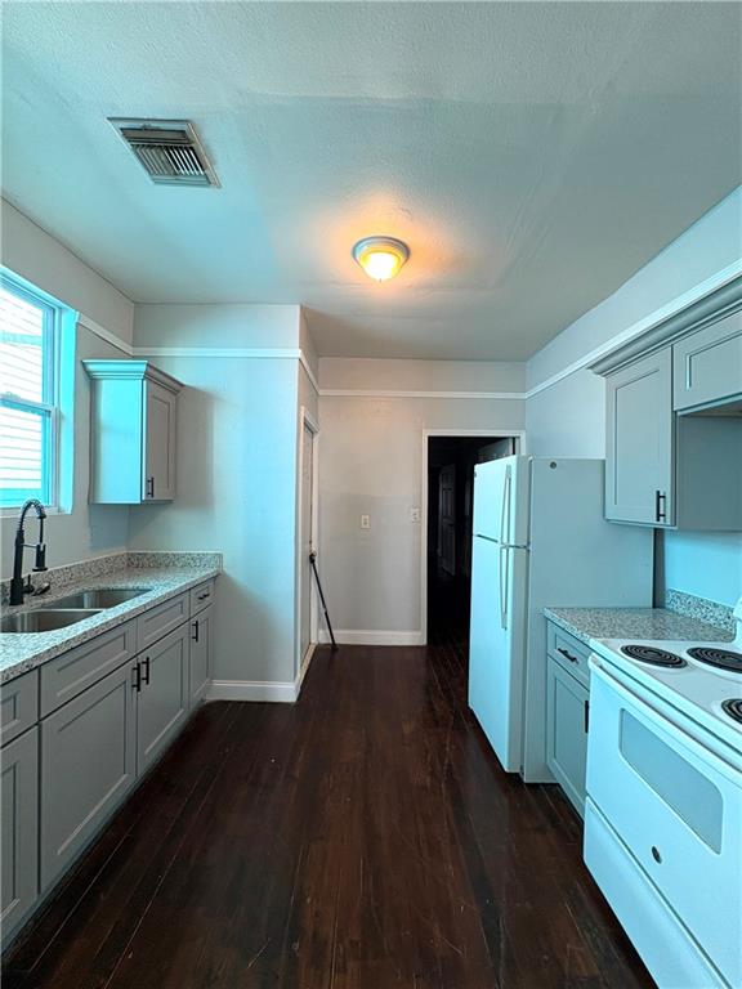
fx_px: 400
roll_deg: -0.4
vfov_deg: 102.1
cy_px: 494
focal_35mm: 14
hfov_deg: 85.7
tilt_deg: +0.5
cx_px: 371
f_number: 2.2
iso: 160
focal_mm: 2.22
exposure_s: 1/60
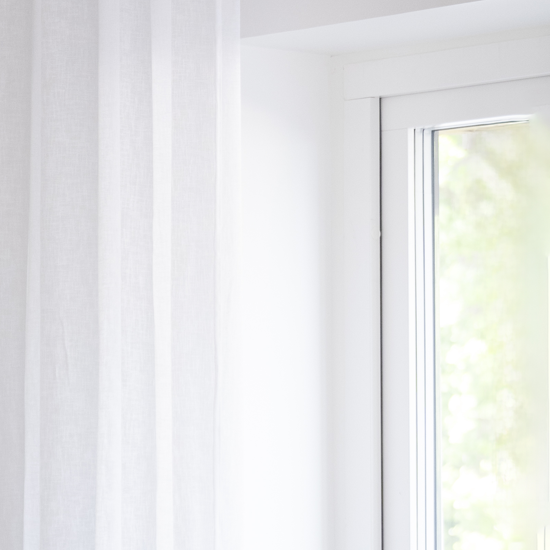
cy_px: 753
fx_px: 3290
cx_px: -292
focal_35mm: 183
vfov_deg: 9.4
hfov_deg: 9.3
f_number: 4
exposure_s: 1/50
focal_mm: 42
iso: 320
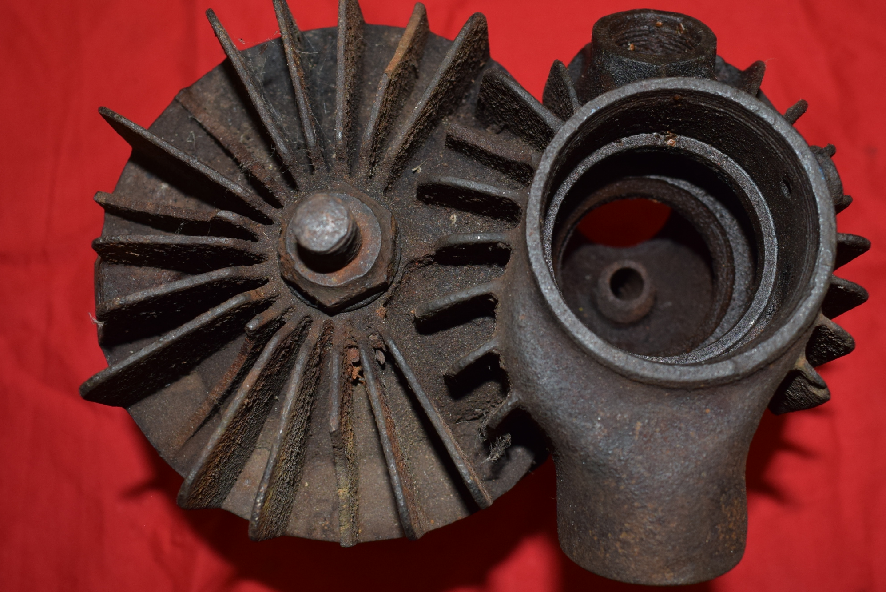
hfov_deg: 43.4
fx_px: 1108
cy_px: 217
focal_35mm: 45
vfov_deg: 29.8
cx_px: 516
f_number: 5
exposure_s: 1/200
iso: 400
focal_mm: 20
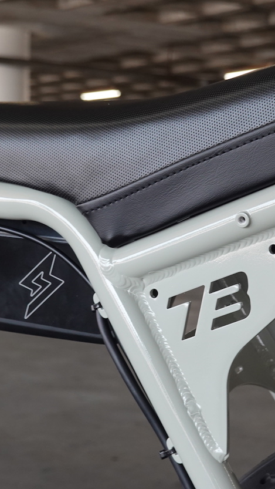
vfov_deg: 24.2
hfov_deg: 13.7
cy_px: 239
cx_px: 213
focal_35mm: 88
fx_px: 1140
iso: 320
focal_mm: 19.03
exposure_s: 1/50
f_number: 4
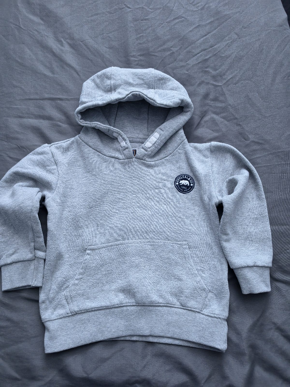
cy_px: 194
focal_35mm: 23
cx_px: 145
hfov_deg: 58.9
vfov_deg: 73.9
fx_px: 257
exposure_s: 1/101
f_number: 1.4
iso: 400
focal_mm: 6.5
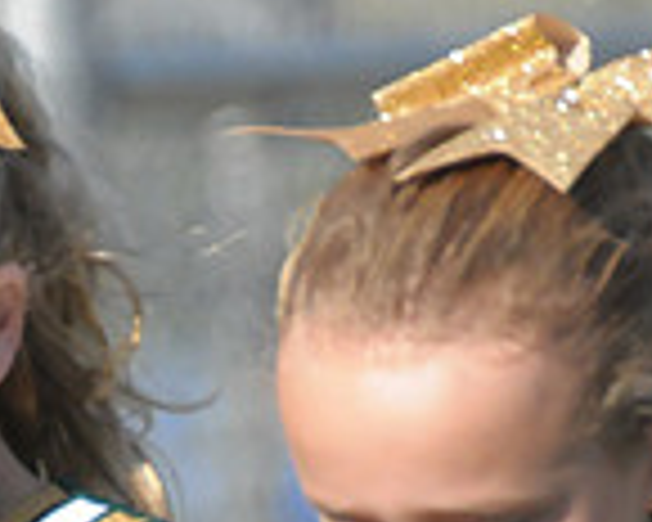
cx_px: 112
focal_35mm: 2253
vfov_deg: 0.7
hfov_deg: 0.9
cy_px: 785
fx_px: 43475
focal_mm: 400
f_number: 4
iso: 1600
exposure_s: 1/8000
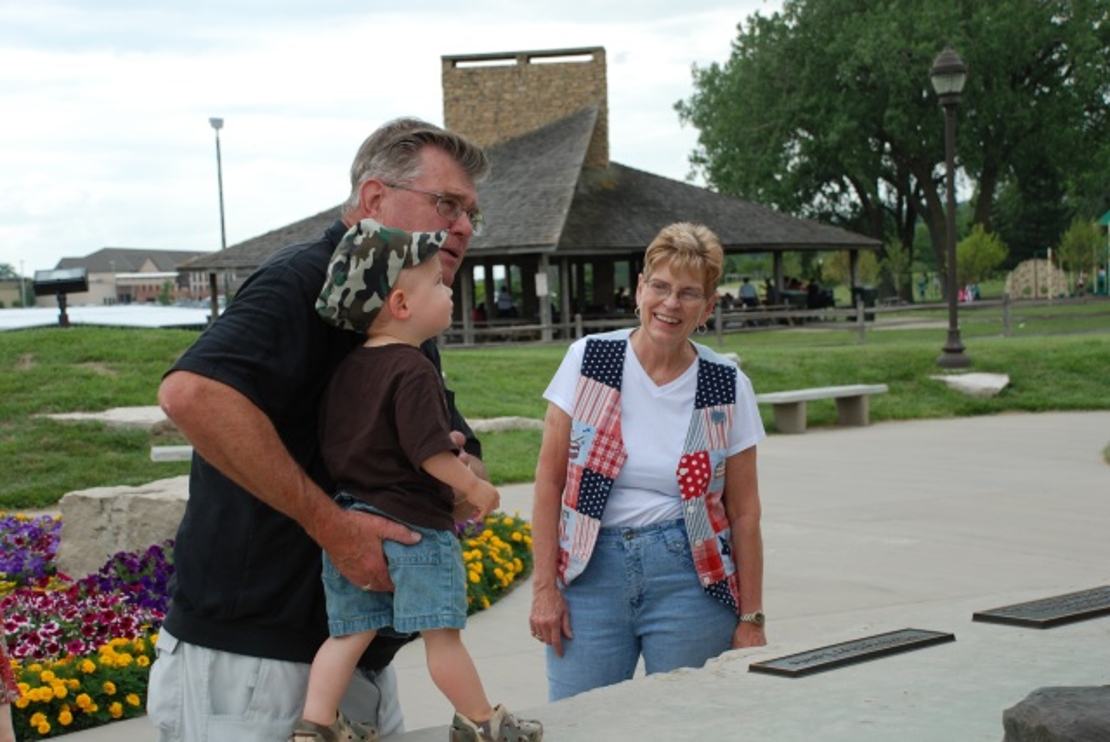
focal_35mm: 66
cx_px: 555
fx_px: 2037
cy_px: 371
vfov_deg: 20.7
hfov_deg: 30.5
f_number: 6.3
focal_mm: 44
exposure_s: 1/160
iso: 100
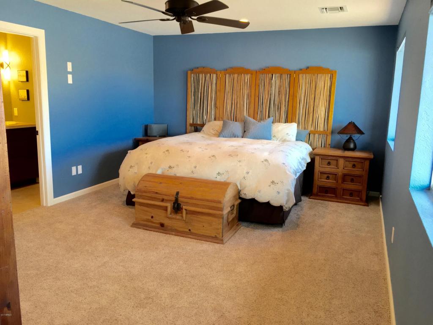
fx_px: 363
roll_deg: -1.1
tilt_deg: -10.8
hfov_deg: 61.7
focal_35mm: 29
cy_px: 162
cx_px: 216
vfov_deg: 48.2
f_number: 2.2
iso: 80
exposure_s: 1/30
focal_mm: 4.15
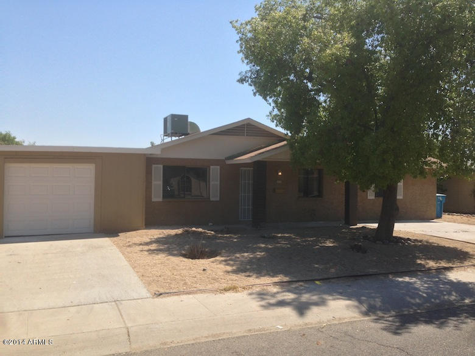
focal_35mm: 33
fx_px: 453
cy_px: 178
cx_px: 238
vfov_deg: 42.9
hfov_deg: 55.4
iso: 50
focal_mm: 4.12
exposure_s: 1/1323
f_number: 2.4
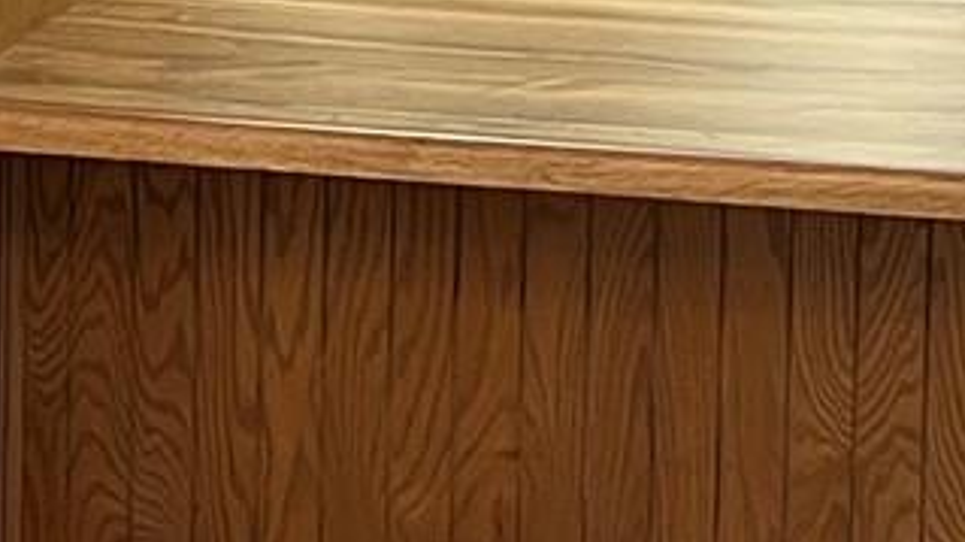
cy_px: -445
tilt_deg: -6.3
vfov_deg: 6.5
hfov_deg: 11.8
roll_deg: -0.8
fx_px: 4654
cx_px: 405
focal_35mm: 182
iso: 125
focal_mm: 5.7
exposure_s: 1/60
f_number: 1.5
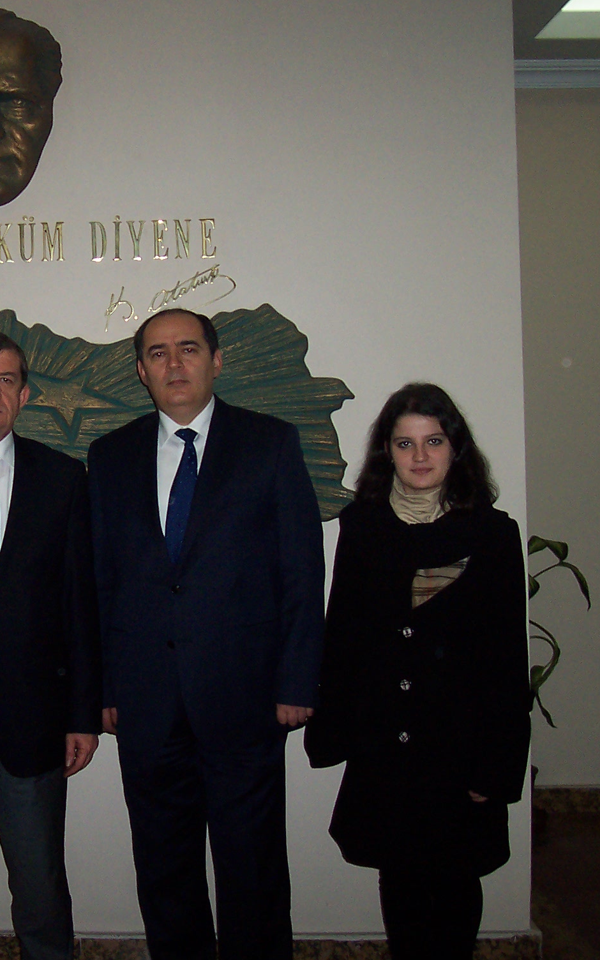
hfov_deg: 23.7
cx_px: 58
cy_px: 477
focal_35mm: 53
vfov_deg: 38.2
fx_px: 1387
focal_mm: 5.6
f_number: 2.8
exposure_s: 1/60
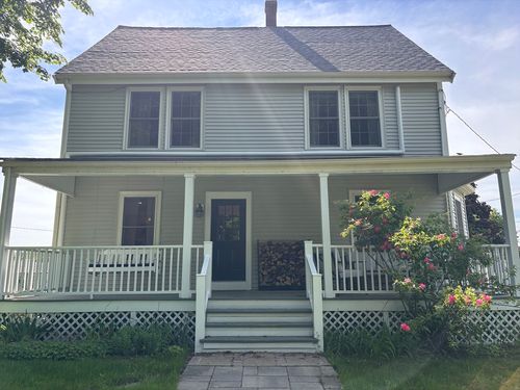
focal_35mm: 26
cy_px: 195
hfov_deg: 67.3
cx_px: 260
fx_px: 391
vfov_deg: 53.1
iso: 50
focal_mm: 5.96
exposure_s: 1/894
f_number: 1.6
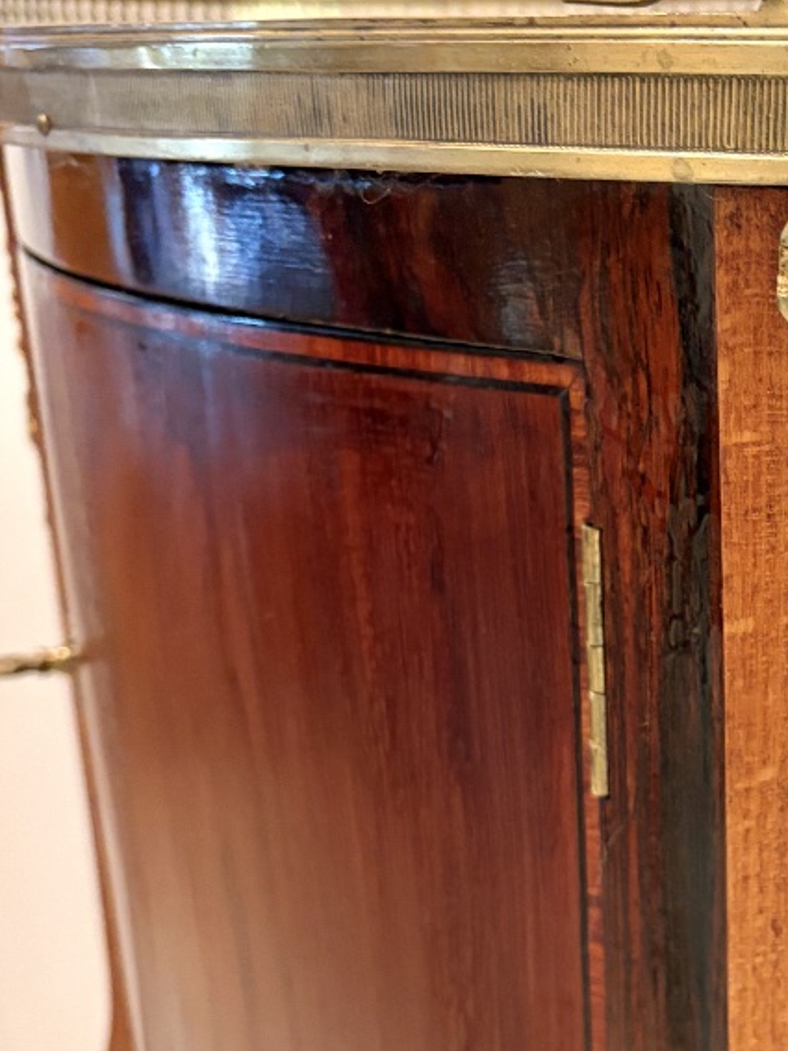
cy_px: 625
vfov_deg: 34.8
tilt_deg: -18.9
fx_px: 1670
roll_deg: -1.2
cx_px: 825
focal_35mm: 55
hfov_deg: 25.0
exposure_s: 1/33
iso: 320
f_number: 1.6
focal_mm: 5.96
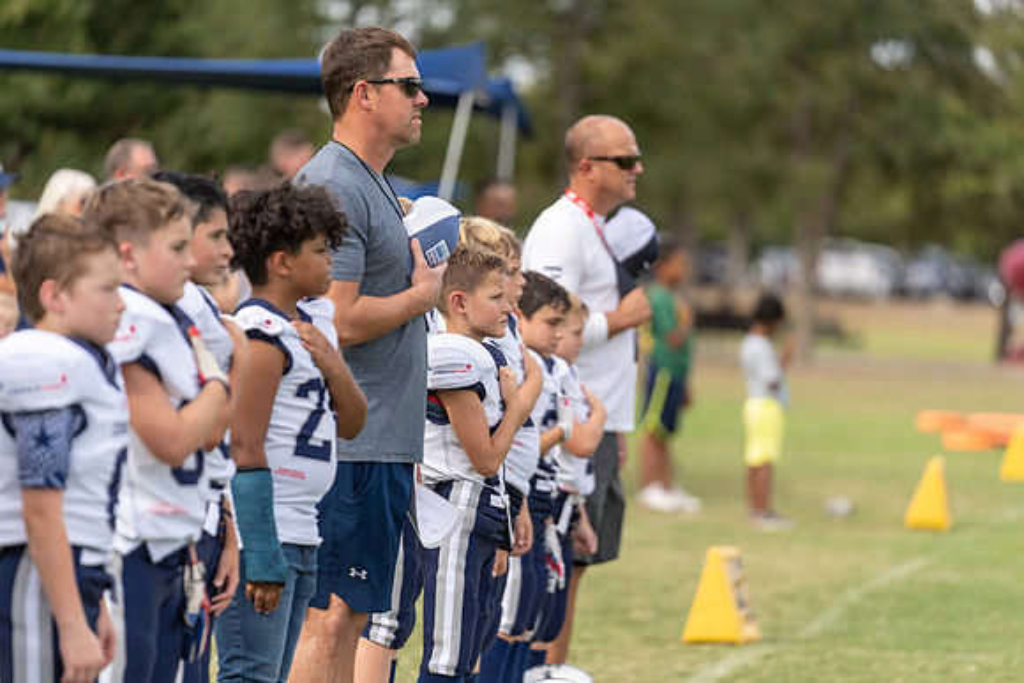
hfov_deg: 10.3
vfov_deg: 6.9
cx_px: 512
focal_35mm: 200
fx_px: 5690
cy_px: 342
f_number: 2.8
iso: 160
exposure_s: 1/1250
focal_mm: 200
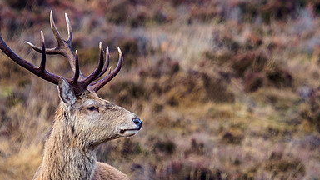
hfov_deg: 2.4
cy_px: 128
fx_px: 7696
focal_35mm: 907
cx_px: 82
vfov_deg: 1.3
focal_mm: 250
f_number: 5.6
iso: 1250
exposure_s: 1/200
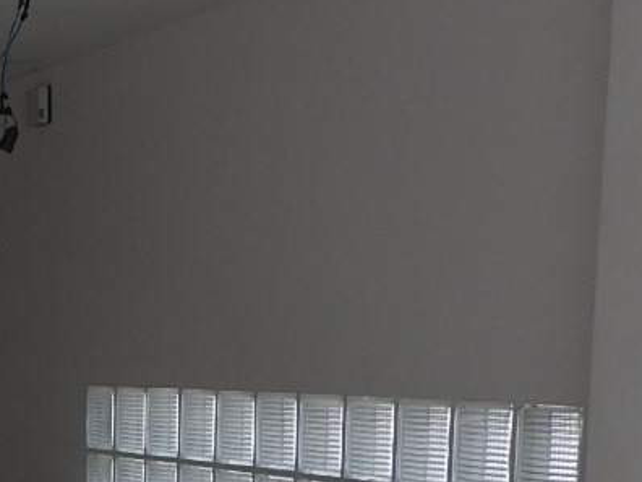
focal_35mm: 97
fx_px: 1799
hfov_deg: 18.0
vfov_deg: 14.6
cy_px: 628
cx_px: -326
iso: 100
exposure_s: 1/400
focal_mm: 4.3
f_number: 3.3
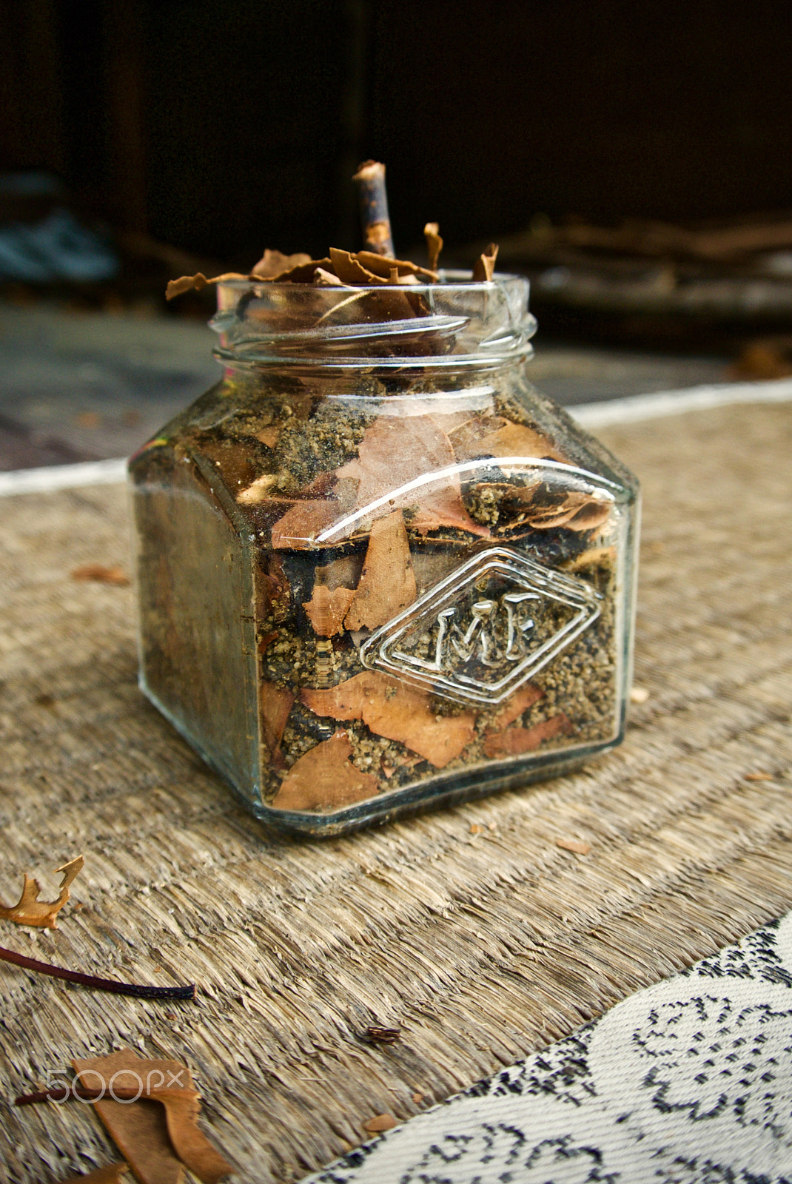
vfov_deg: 58.7
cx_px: 396
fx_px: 1054
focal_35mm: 32
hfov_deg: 41.2
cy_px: 592
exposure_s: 1/200
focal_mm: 12.2
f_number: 3.8
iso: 100
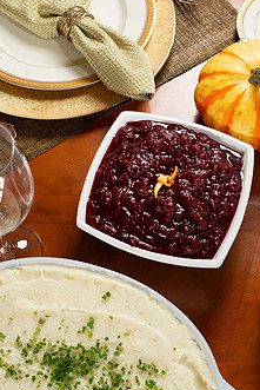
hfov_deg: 20.0
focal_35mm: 68
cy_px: 178
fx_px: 736
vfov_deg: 29.6
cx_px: 156
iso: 250
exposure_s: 1/100
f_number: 6.3
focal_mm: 50
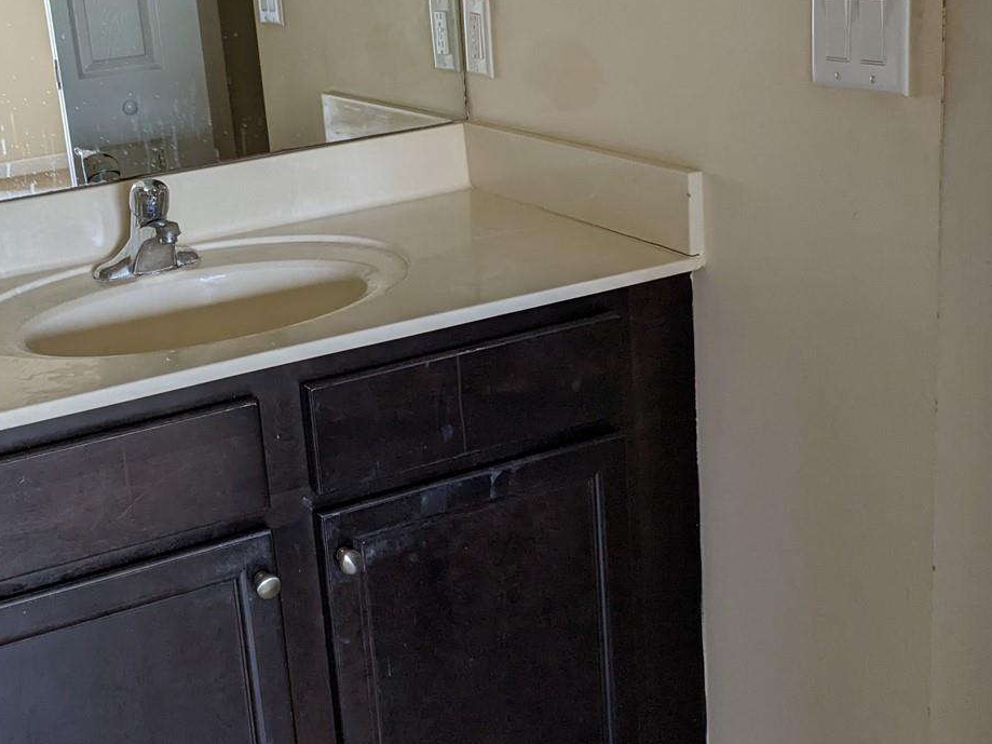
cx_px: 264
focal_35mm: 47
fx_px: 1347
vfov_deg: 30.7
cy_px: 262
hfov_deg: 39.5
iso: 100
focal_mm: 4.38
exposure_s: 1/33.3
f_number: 1.73
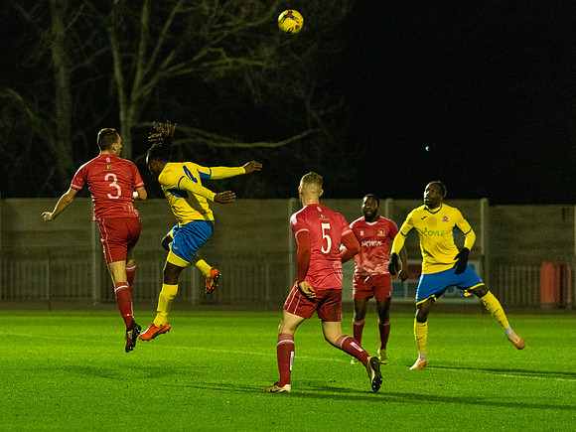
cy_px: 222
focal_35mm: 275
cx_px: 182
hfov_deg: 7.2
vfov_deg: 5.4
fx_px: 4572
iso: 5000
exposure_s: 1/1000
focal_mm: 162
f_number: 2.8
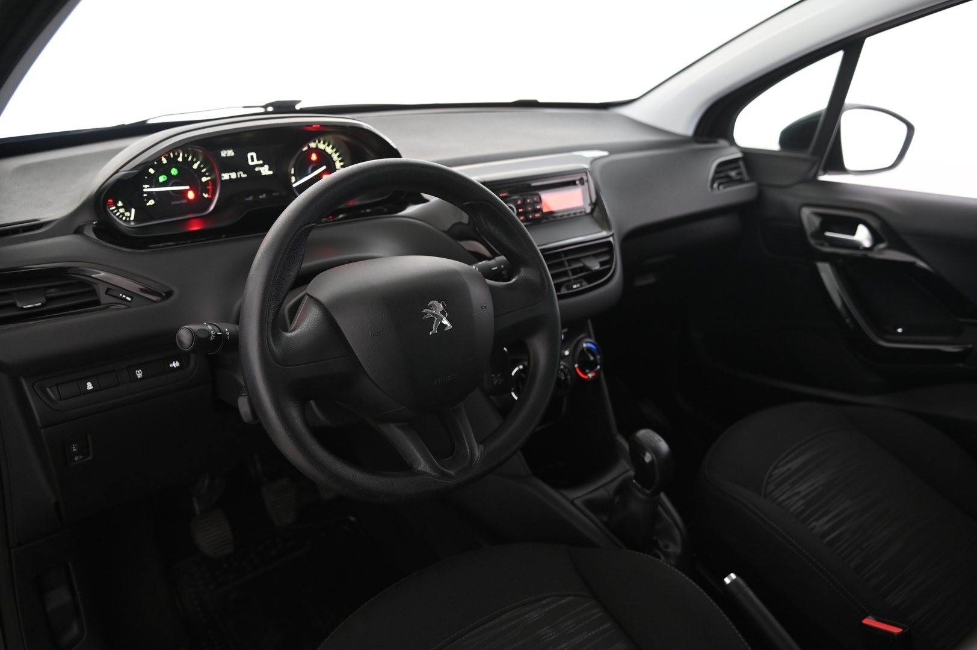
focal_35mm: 28
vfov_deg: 46.3
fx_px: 759
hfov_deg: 65.5
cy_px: 325
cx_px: 488
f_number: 4
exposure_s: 1/10
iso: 1000
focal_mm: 28
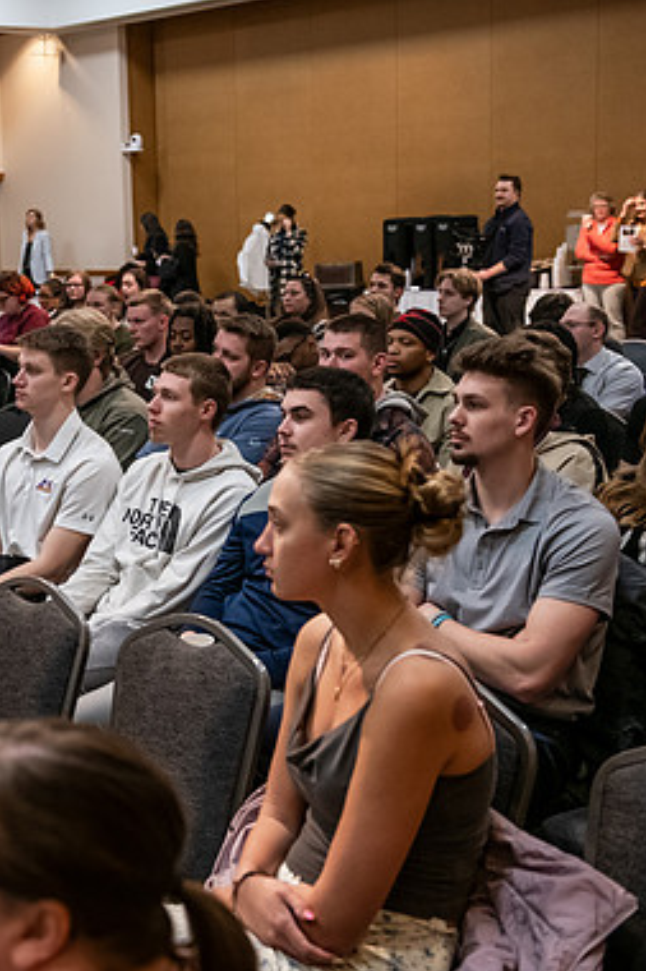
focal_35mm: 58
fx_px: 1562
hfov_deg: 22.7
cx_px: 43
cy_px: 487
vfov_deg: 34.5
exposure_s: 1/200
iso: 2000
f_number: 3.5
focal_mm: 38
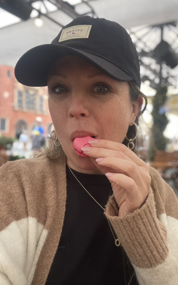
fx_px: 248
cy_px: 143
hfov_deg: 39.4
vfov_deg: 59.7
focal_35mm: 32
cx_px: 92
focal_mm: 2.71
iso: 100
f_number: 2.2
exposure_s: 1/69
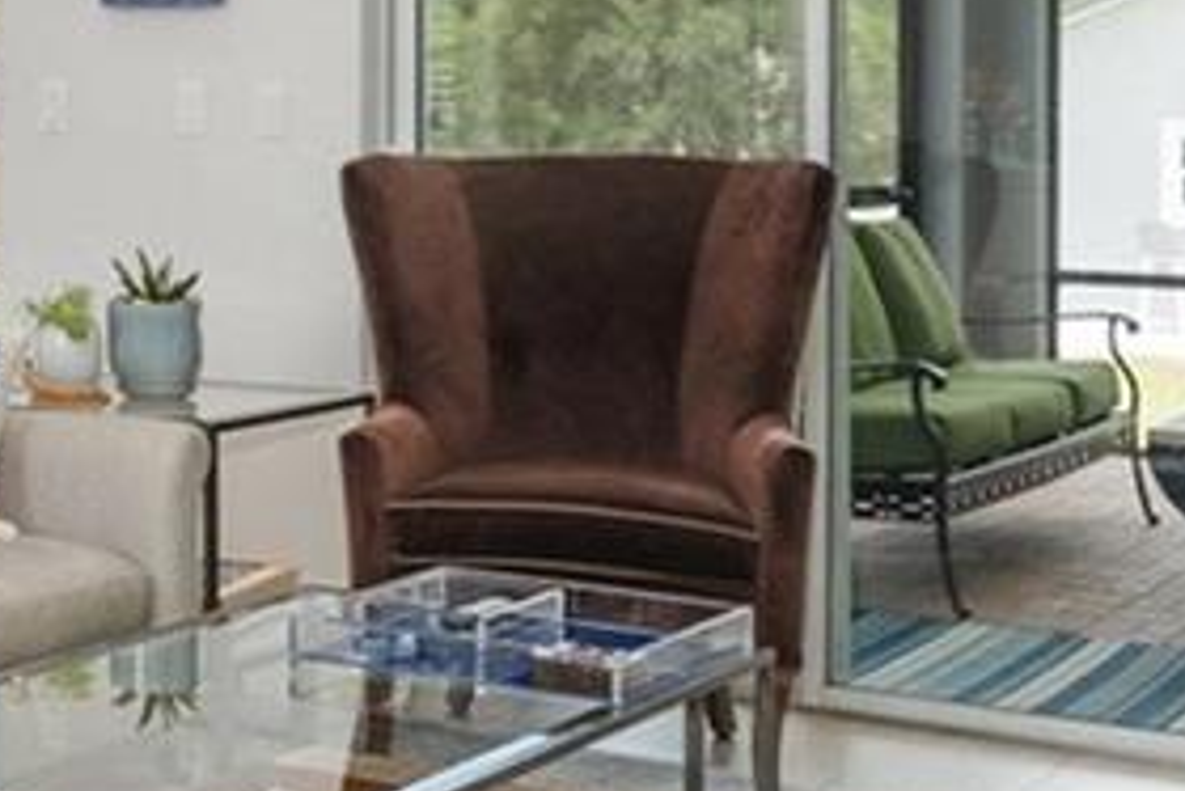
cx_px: -334
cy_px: 55
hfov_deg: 22.7
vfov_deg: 16.8
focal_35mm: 80
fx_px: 2635
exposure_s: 1/15
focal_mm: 14
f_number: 7.1
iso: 320
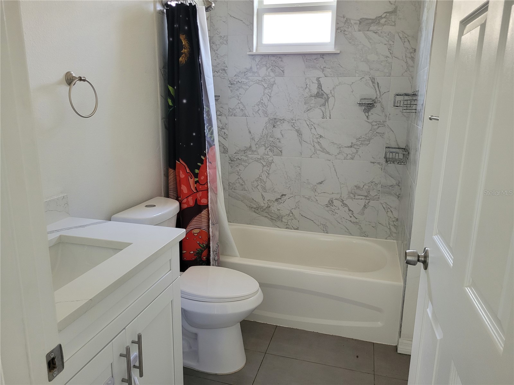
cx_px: 257
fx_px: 386
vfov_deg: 53.1
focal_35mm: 26
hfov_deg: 67.3
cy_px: 192
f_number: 1.8
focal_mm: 5.4
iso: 400
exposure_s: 1/40
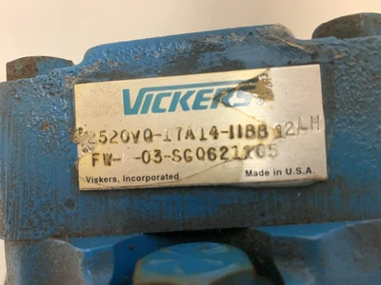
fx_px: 286
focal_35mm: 26
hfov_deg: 67.3
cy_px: 142
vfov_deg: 53.1
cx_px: 190
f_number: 1.8
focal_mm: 4.25
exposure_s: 1/60
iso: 250
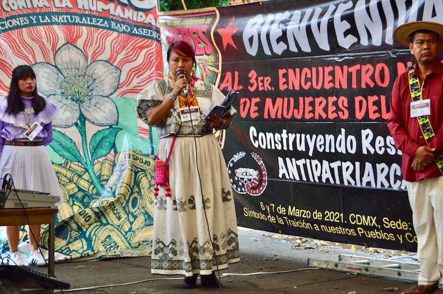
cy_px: 147
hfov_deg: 24.6
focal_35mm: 82
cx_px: 222
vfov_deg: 16.5
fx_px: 1014
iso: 400
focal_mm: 55
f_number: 5.6
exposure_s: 1/100
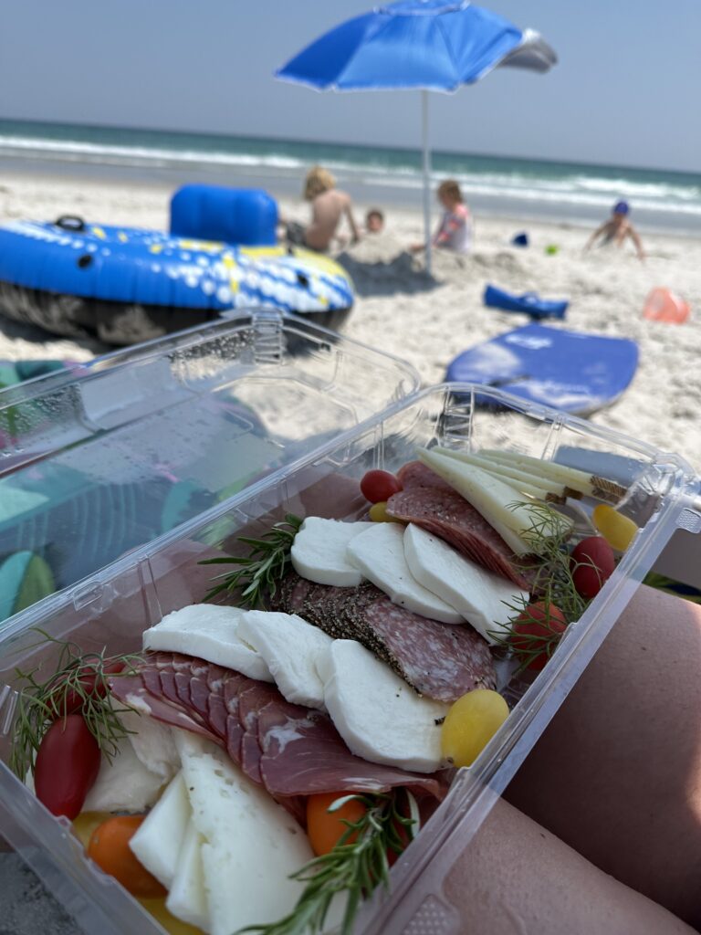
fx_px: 648
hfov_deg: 56.8
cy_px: 468
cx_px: 350
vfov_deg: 71.6
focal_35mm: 24
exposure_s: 1/7042
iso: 80
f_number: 1.78
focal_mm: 6.86
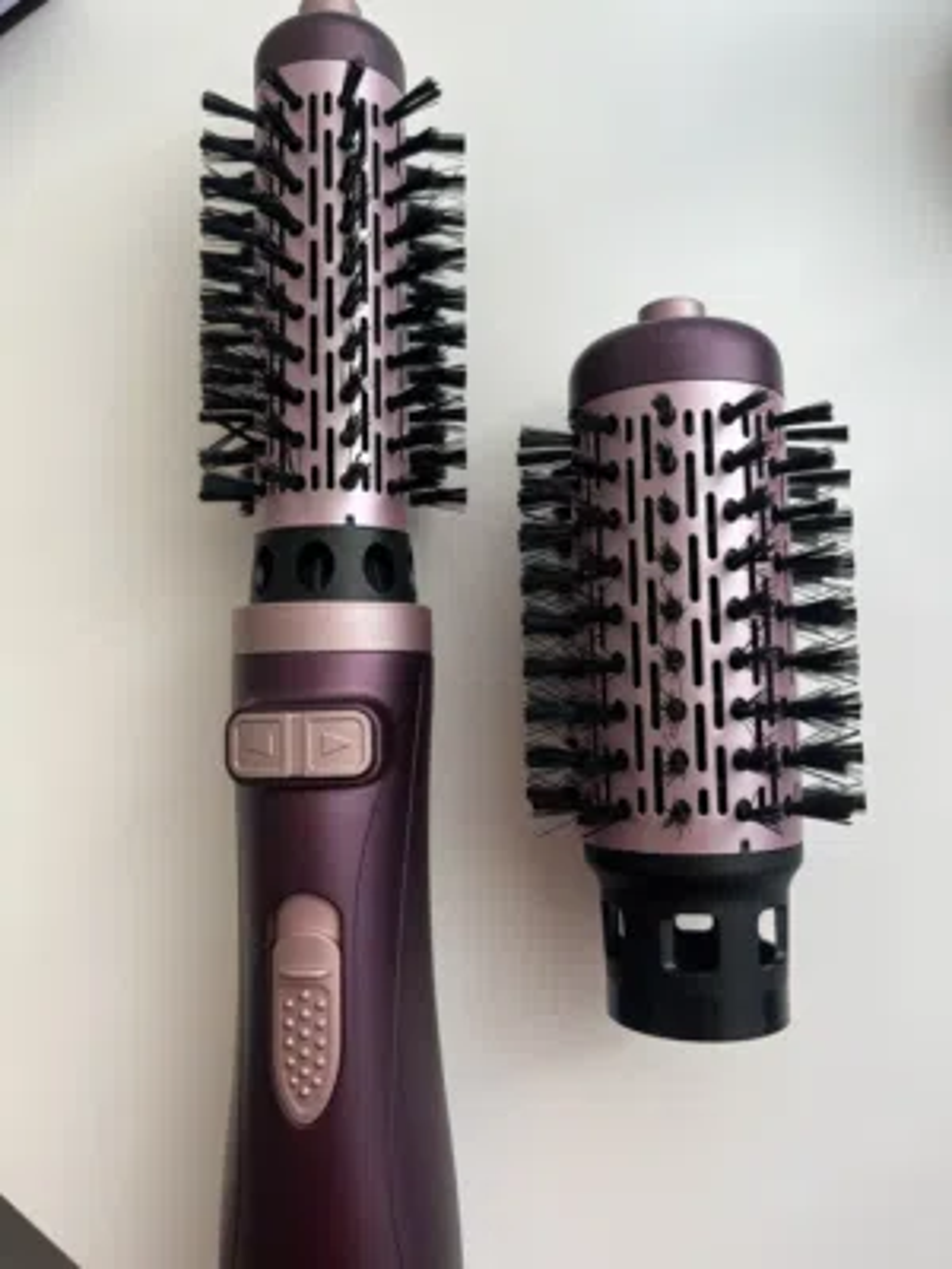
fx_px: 953
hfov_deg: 53.1
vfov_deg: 67.3
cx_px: 476
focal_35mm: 26
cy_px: 634
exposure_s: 1/121
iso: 100
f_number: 1.6
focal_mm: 5.1
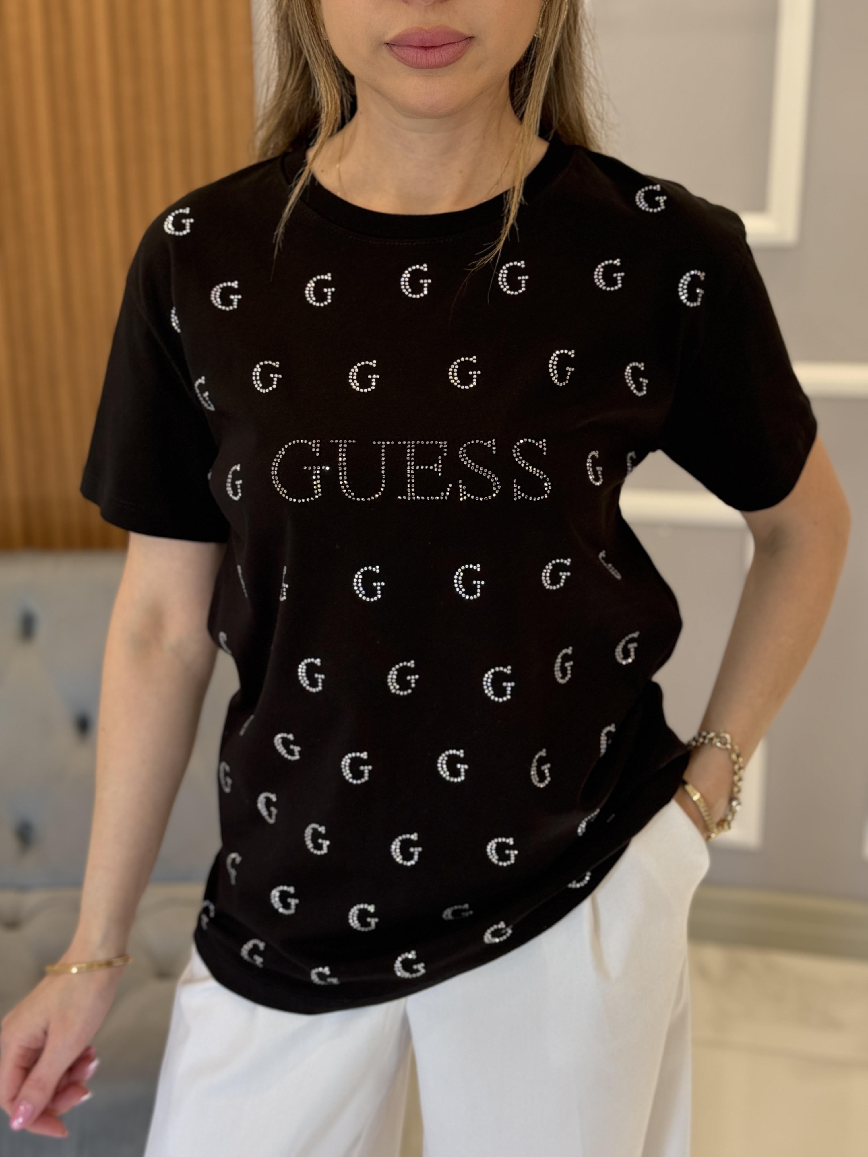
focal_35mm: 48
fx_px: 1605
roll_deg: -0.1
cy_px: 578
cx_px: 434
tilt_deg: -16.3
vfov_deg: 39.7
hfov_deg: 30.3
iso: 100
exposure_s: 1/72
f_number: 1.78
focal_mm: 6.76
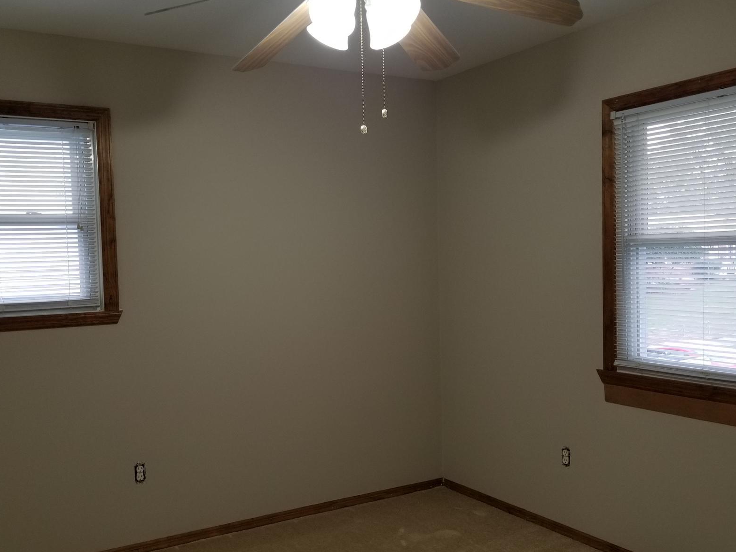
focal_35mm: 34
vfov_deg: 41.8
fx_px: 723
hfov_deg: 53.9
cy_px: 300
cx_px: 336
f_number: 1.7
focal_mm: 4.25
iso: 50
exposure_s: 1/60
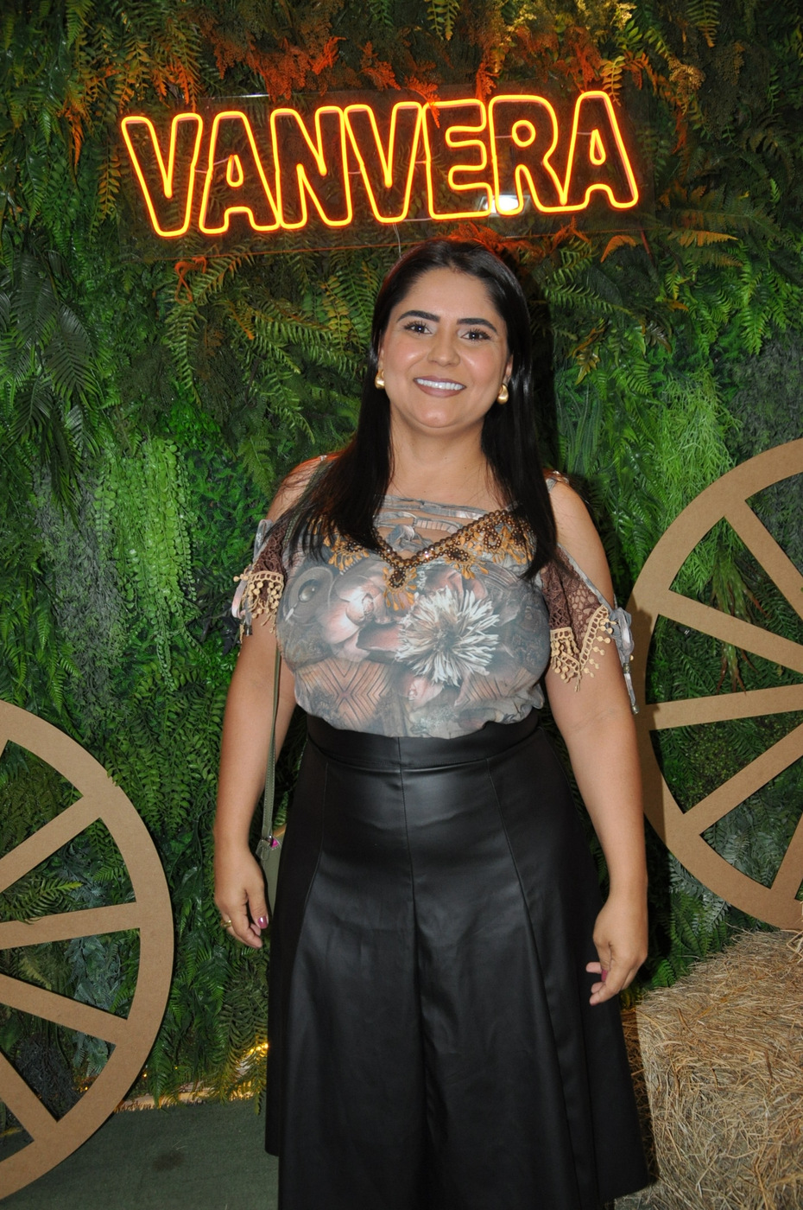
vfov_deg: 57.3
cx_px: 402
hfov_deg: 39.9
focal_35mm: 33
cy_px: 605
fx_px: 1107
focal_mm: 22
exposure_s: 1/60
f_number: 4
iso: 800
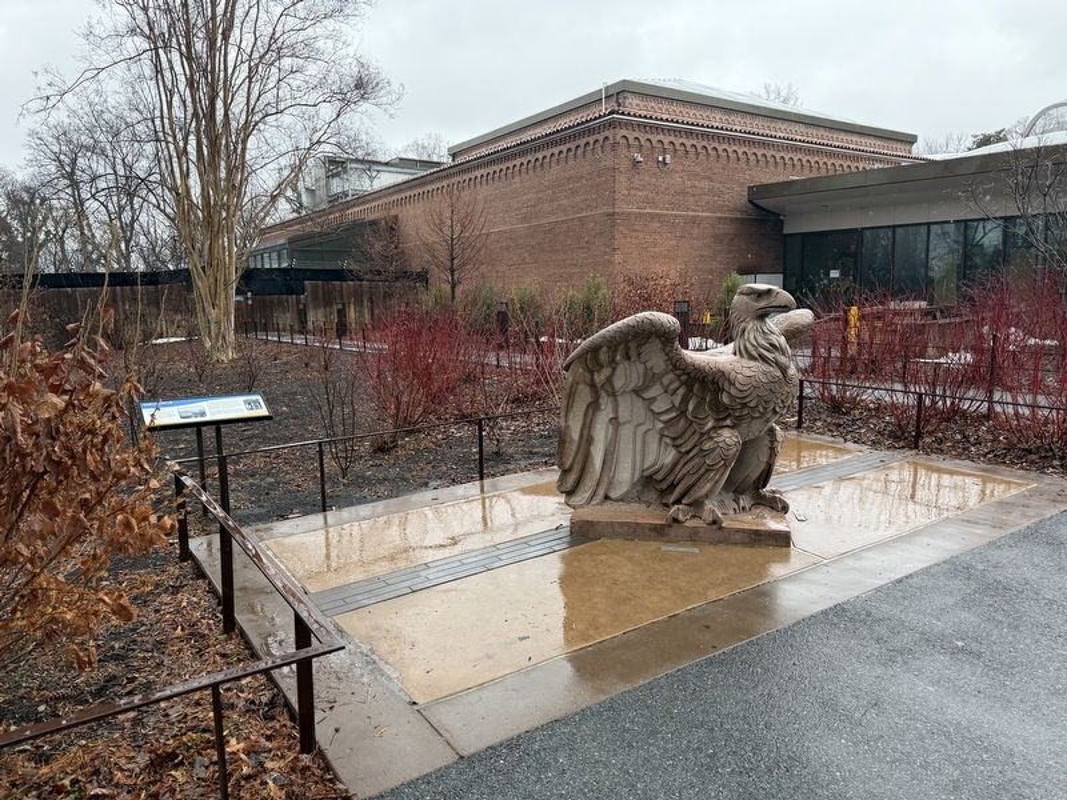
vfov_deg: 56.8
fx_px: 740
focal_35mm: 24
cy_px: 400
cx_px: 534
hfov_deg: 71.6
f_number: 1.78
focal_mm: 6.76
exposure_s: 1/555
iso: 100
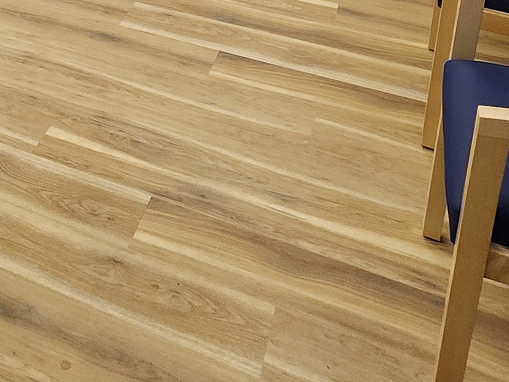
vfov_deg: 19.4
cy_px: -326
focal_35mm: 54
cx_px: -46
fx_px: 794
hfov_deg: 31.6
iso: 64
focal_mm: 1.74
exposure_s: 1/60
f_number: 2.2
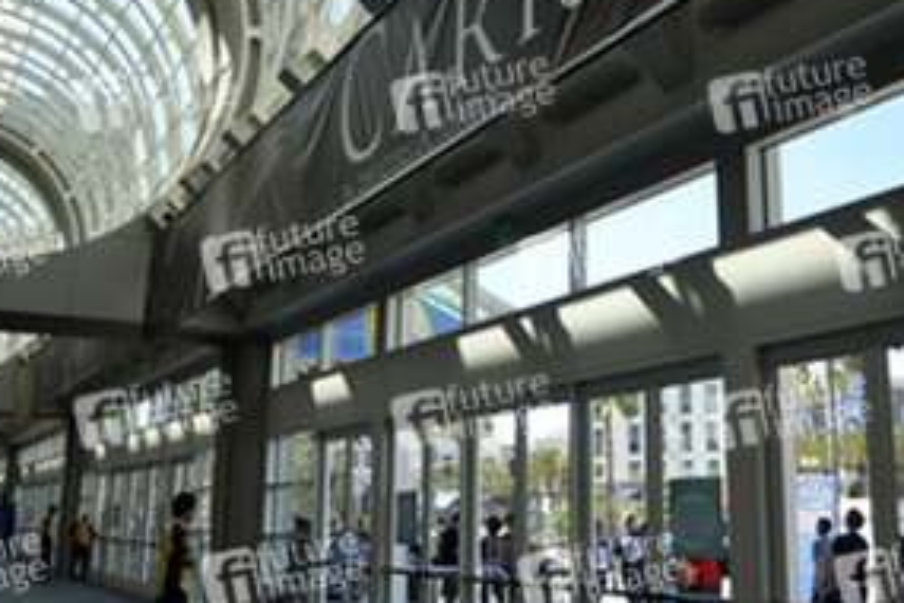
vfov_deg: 26.9
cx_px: 514
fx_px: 1250
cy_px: 175
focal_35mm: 50
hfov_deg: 39.7
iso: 800
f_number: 3.8
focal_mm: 21
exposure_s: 1/1250
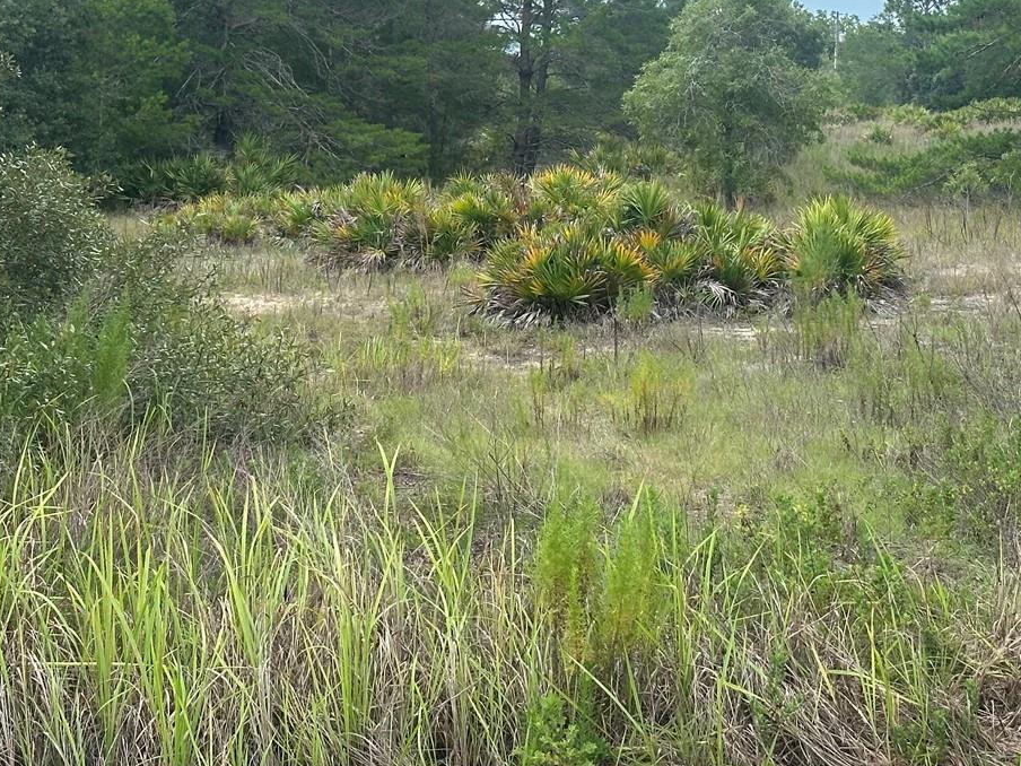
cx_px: 497
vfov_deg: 17.3
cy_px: 242
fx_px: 2507
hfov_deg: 23.0
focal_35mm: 85
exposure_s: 1/919
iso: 64
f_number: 1.78
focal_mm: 6.86
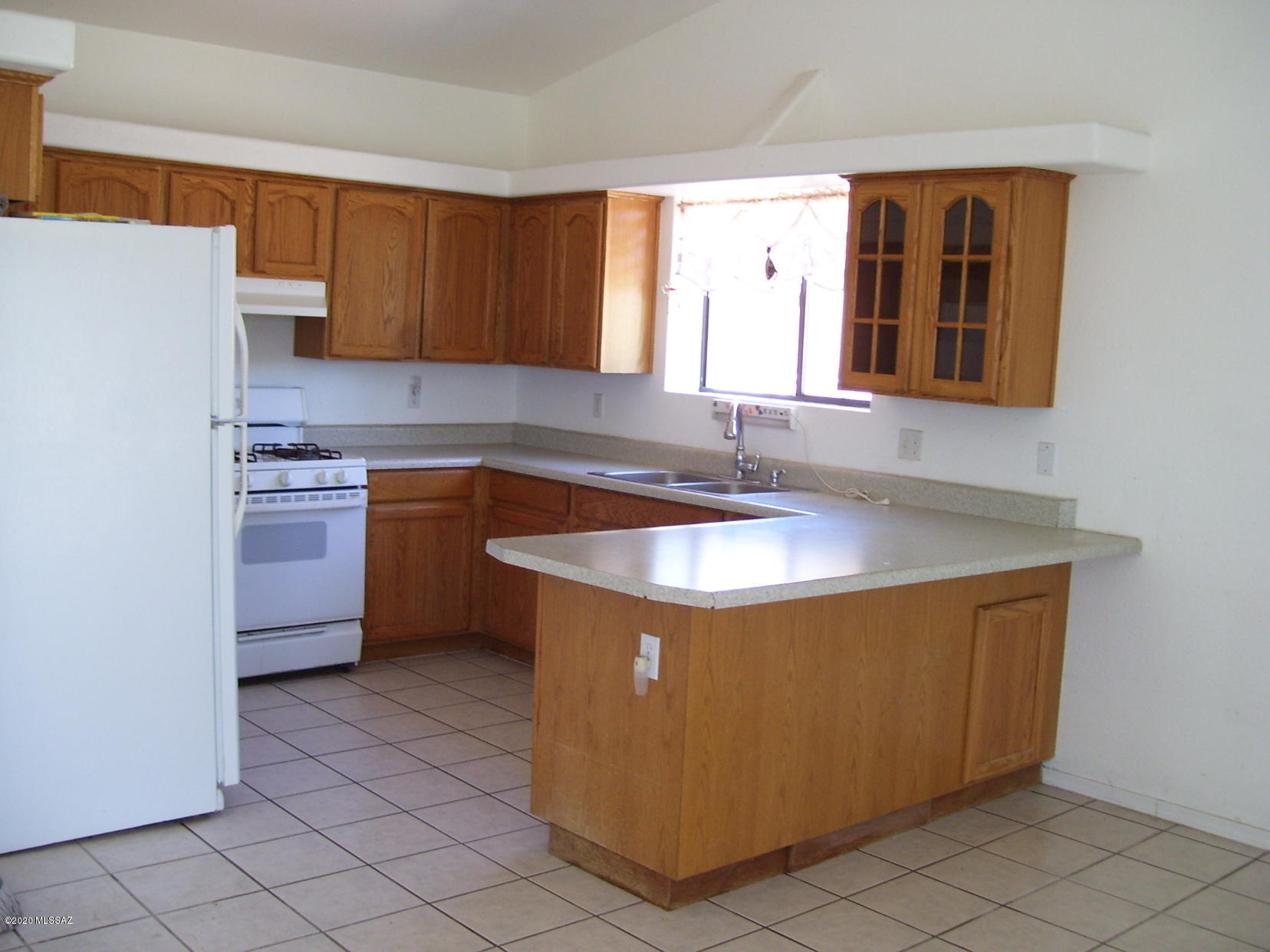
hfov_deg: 51.4
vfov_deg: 39.7
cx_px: 635
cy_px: 476
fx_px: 1321
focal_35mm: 36
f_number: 2.7
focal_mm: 6
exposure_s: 1/30
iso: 100
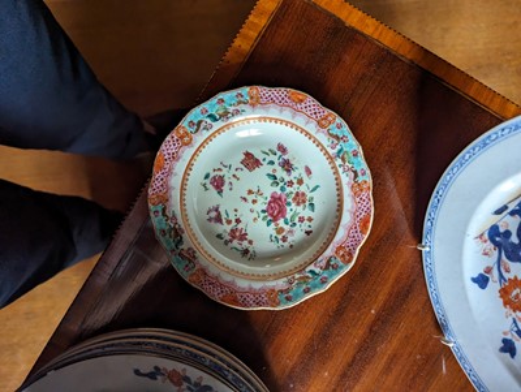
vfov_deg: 56.9
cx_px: 260
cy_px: 196
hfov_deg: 71.5
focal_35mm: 24
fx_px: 362
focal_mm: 6.81
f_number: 1.85
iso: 607
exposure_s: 1/194
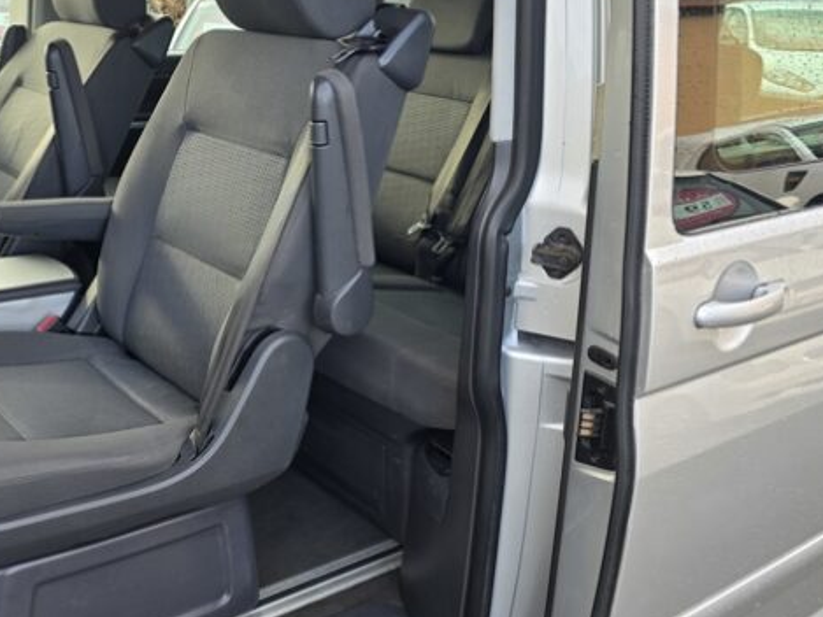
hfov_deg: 46.0
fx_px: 927
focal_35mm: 39
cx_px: 197
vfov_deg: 36.8
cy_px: 280
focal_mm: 6.3
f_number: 1.7
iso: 32
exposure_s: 1/180
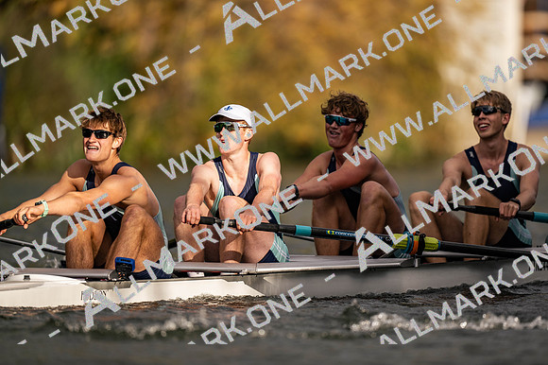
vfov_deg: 2.3
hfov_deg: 3.4
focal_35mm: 600
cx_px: 274
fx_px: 9130
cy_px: 182
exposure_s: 1/2500
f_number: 4
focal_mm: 600
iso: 125
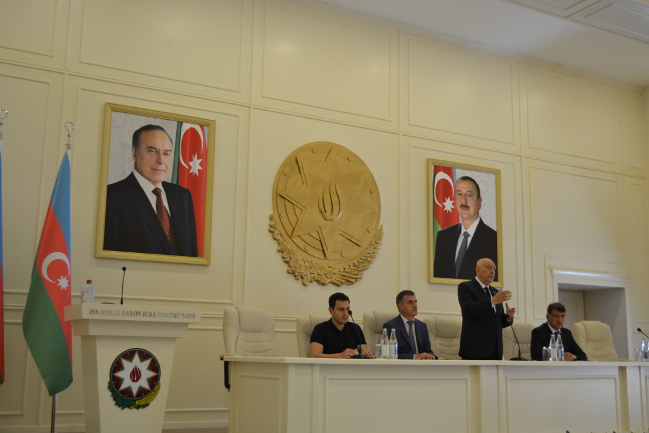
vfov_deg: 31.9
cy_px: 216
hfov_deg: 46.4
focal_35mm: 42
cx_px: 324
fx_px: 757
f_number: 4
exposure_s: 1/60
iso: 800
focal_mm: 28
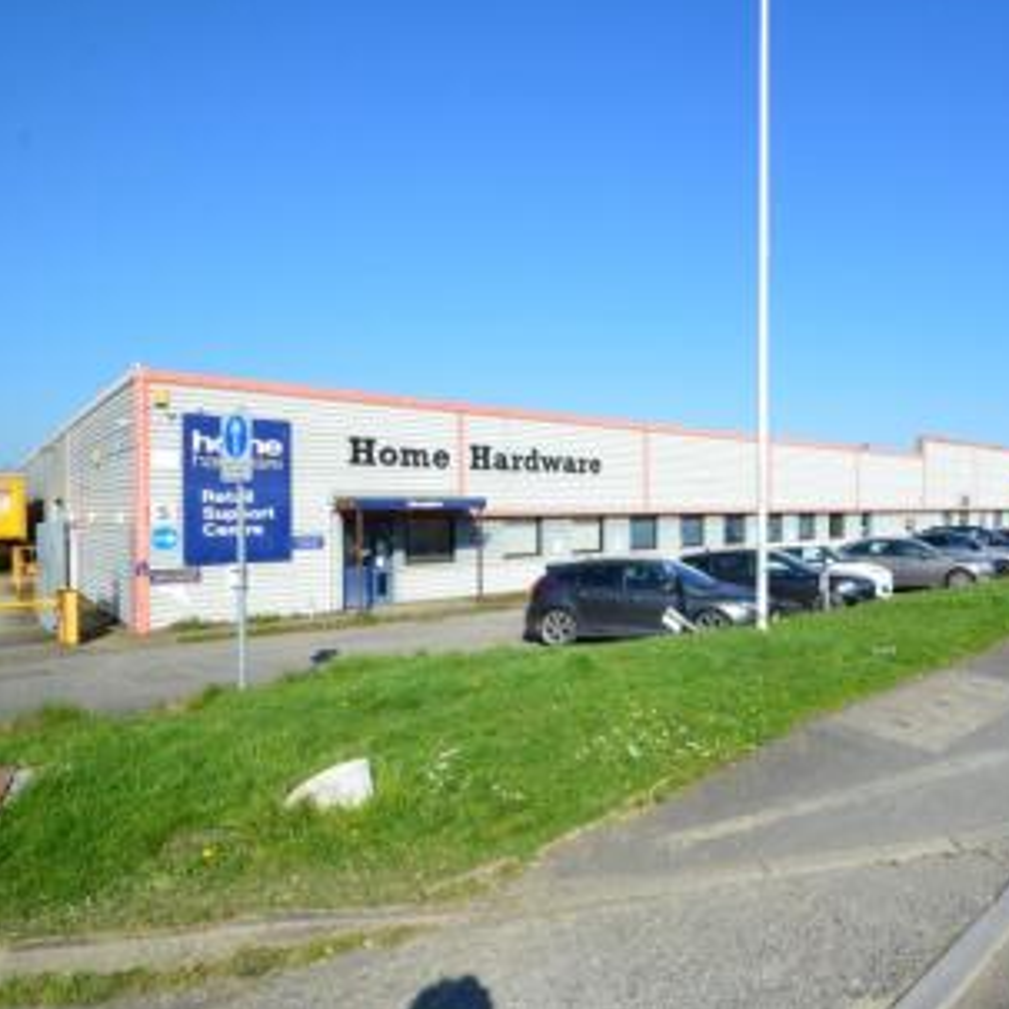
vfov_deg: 74.8
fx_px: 660
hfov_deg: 68.8
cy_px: 491
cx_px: 783
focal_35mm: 20
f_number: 11
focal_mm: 10
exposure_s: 1/500
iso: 400
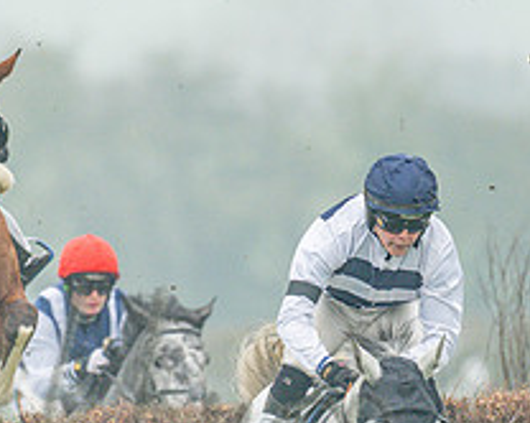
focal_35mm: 1463
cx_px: 41
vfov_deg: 1.1
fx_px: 22927
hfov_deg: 1.3
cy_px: 205
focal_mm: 400
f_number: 4.5
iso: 800
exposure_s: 1/1000
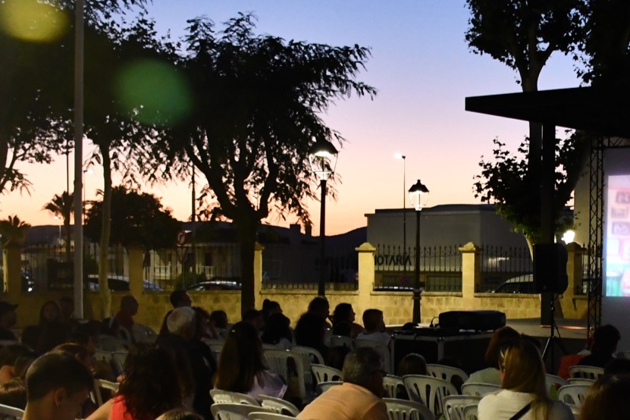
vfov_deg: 20.6
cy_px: 360
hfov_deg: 29.4
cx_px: 591
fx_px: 1137
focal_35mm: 65
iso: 3200
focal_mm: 18
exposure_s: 1/80
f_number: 3.5
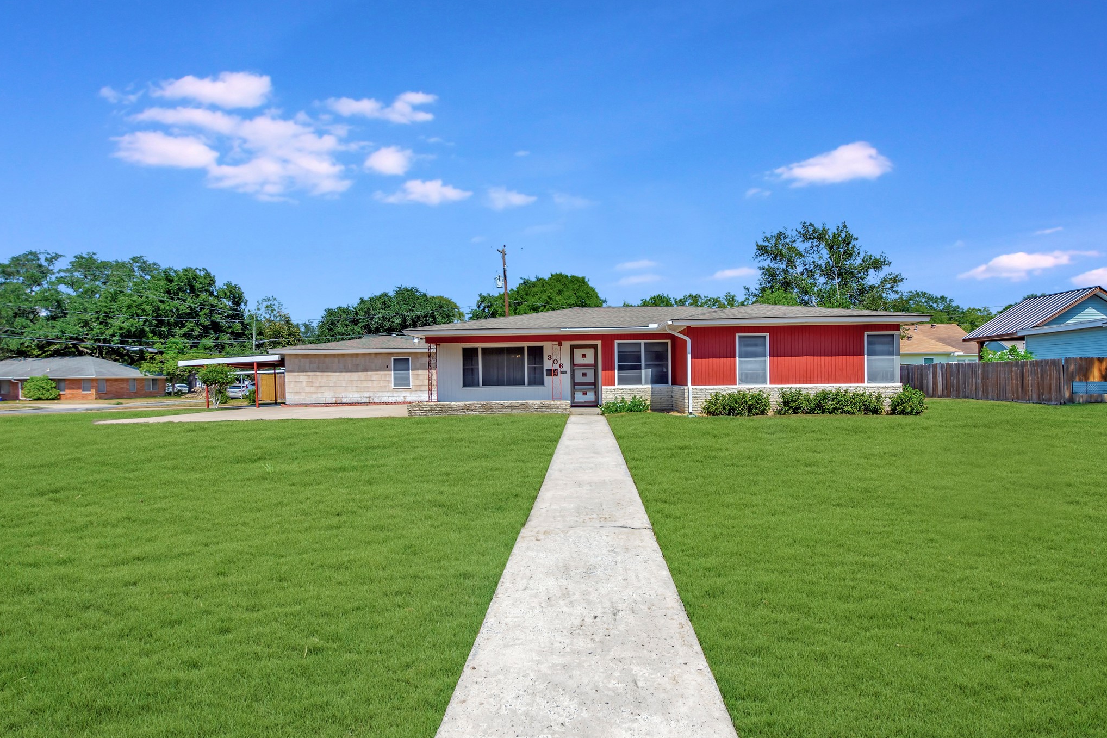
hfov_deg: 96.7
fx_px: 492
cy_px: 382
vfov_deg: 73.7
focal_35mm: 16
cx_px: 577
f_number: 5.6
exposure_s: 1/800
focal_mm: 10
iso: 100
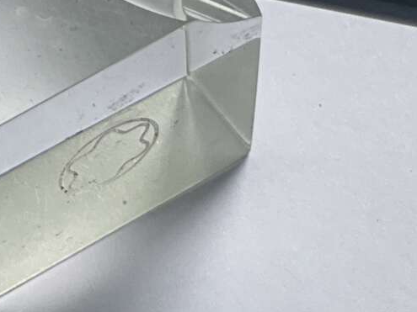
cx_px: -80
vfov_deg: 9.8
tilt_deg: -56.3
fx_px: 1807
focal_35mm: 150
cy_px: -56
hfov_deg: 12.8
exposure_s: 1/141
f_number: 1.8
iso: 20
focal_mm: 3
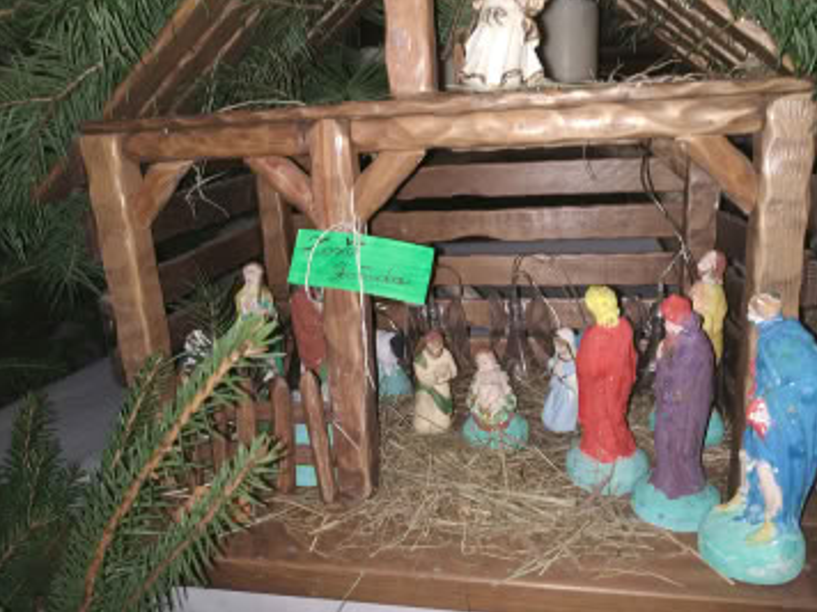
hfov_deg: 65.2
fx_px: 637
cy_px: 298
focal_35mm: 27
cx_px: 452
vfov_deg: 51.3
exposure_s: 1/33
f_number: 1.9
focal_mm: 3.94
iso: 160
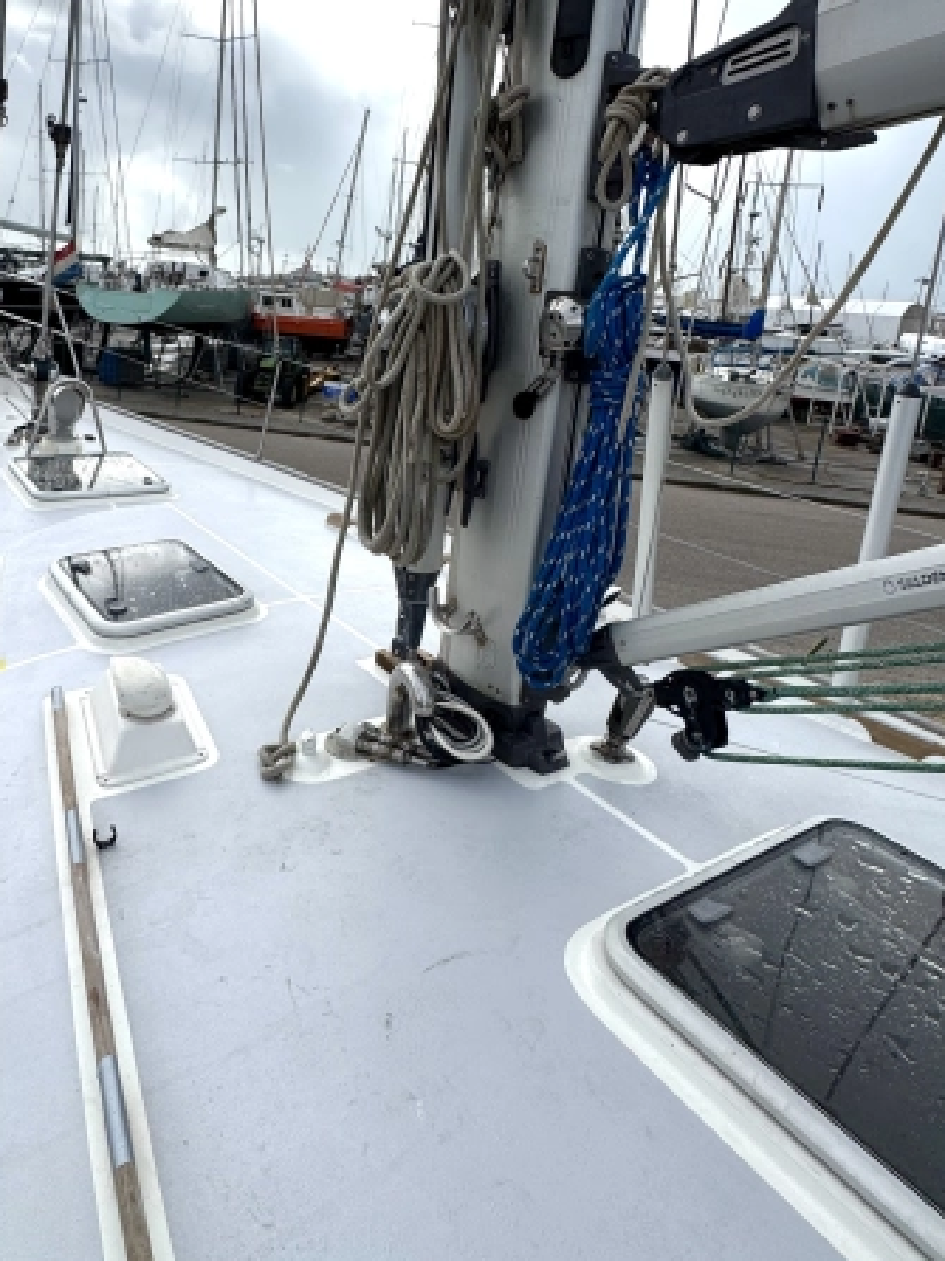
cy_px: 443
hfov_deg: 57.4
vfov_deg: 72.2
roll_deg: -4.2
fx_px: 838
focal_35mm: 23
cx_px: 307
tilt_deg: -11.1
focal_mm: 2.22
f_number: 2.2
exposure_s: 1/3106
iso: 50
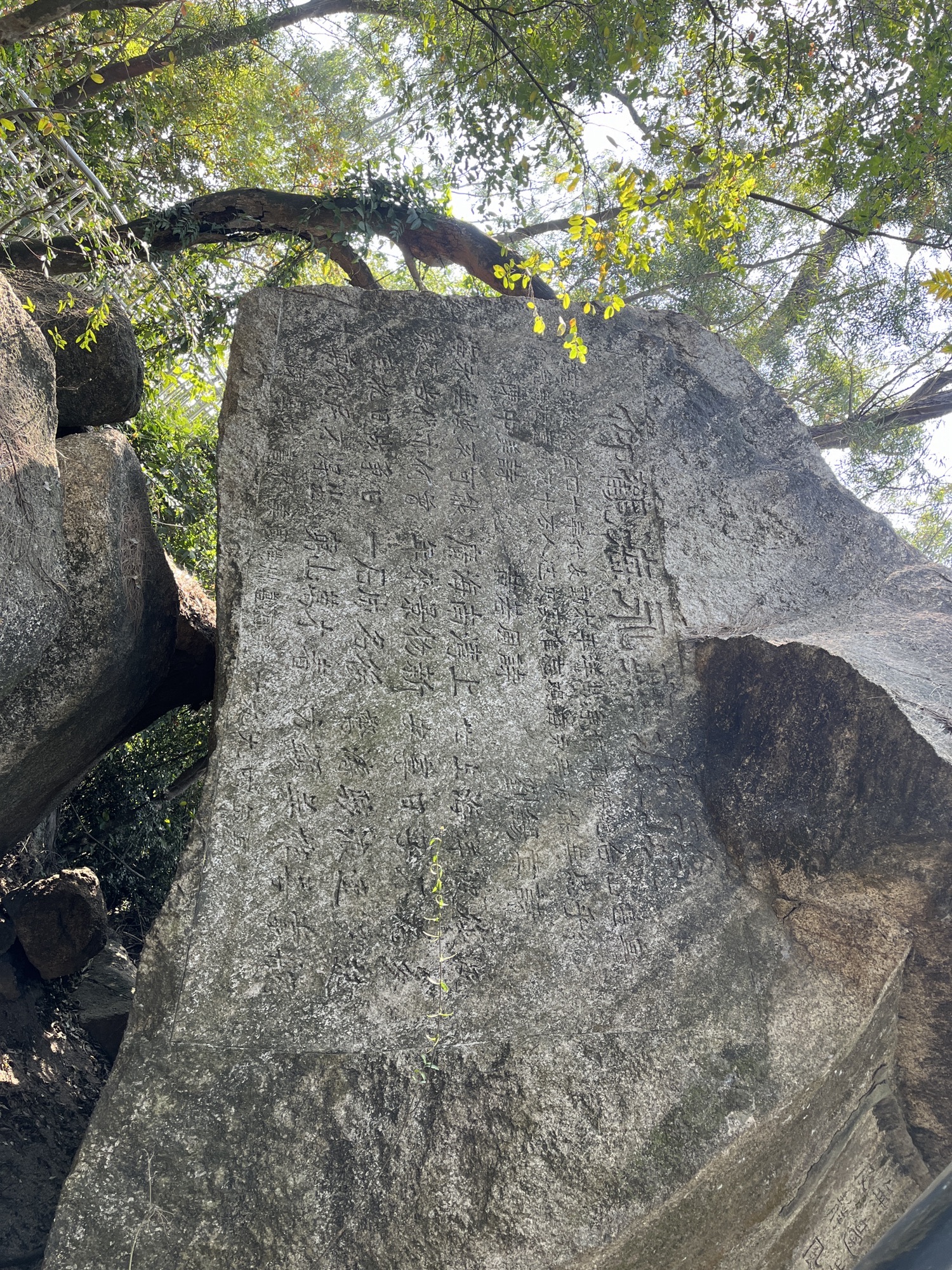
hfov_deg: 53.1
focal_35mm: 26
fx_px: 953
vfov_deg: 67.3
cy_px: 635
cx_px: 476
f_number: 1.6
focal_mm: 5.1
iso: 64
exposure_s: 1/153
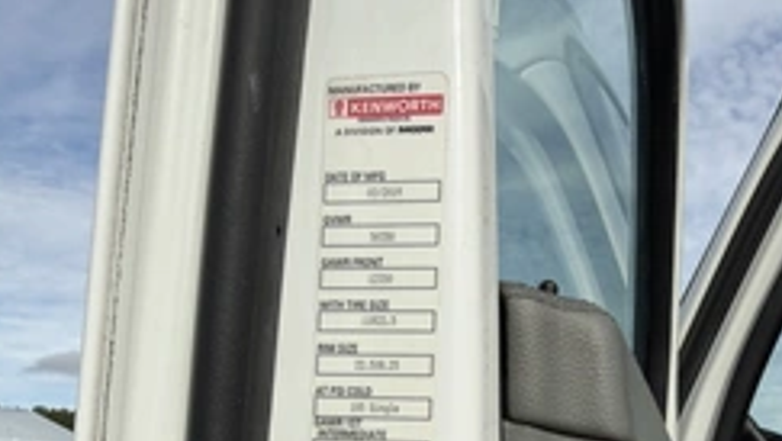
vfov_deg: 24.5
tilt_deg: -0.4
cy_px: 563
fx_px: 892
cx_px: 434
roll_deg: -1.8
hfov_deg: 47.3
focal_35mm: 43
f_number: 2.2
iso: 20
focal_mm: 2.22
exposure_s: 1/1050
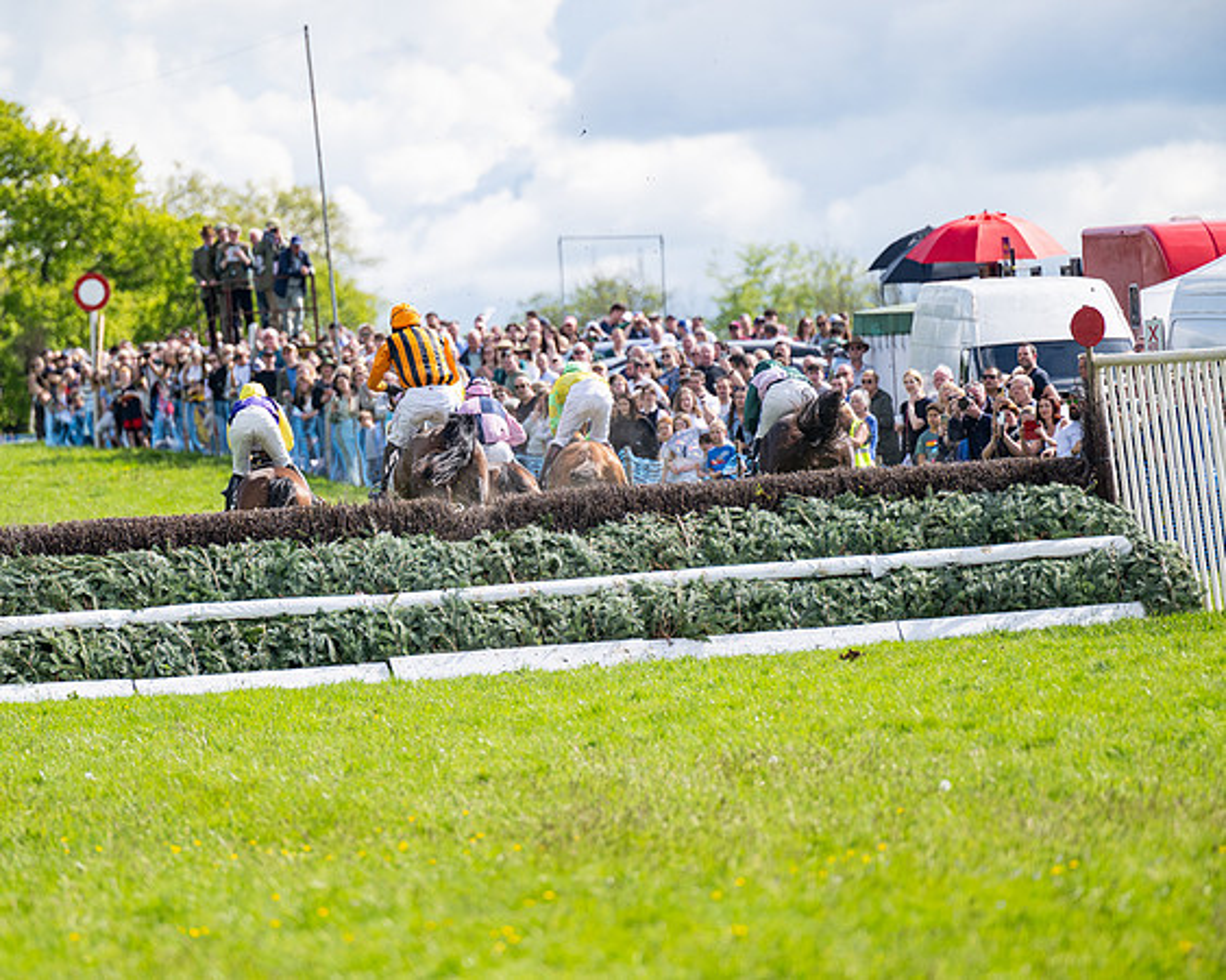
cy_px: 490
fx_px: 11444
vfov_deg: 4.9
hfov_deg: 6.1
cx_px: 490
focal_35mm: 315
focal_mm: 280
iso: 200
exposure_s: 1/1600
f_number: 4
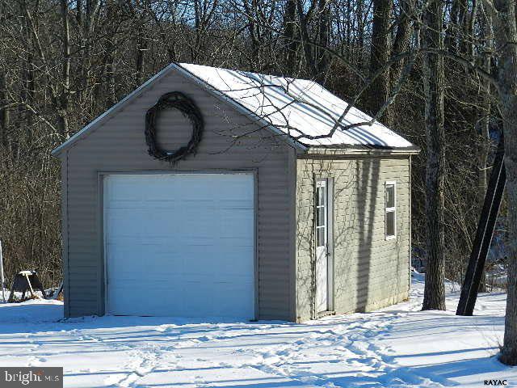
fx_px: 1494
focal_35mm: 100
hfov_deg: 19.6
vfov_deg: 14.8
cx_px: 258
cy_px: 194
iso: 160
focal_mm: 17.7
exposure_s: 1/1000
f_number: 4.6
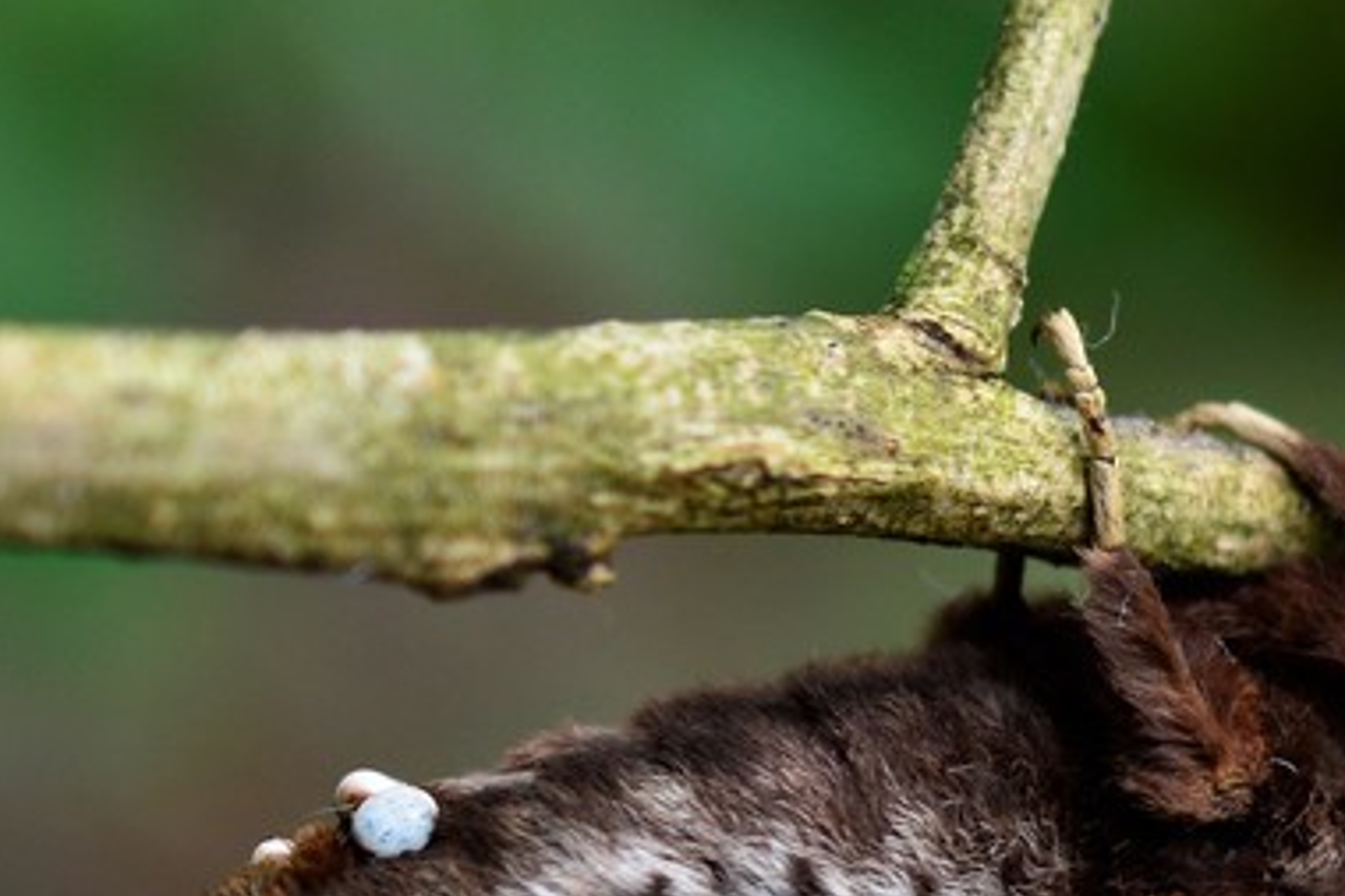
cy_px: 981
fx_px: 5676
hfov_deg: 13.4
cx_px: 1172
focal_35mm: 152
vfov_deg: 8.9
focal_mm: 40
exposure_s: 1/25
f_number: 3
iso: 100
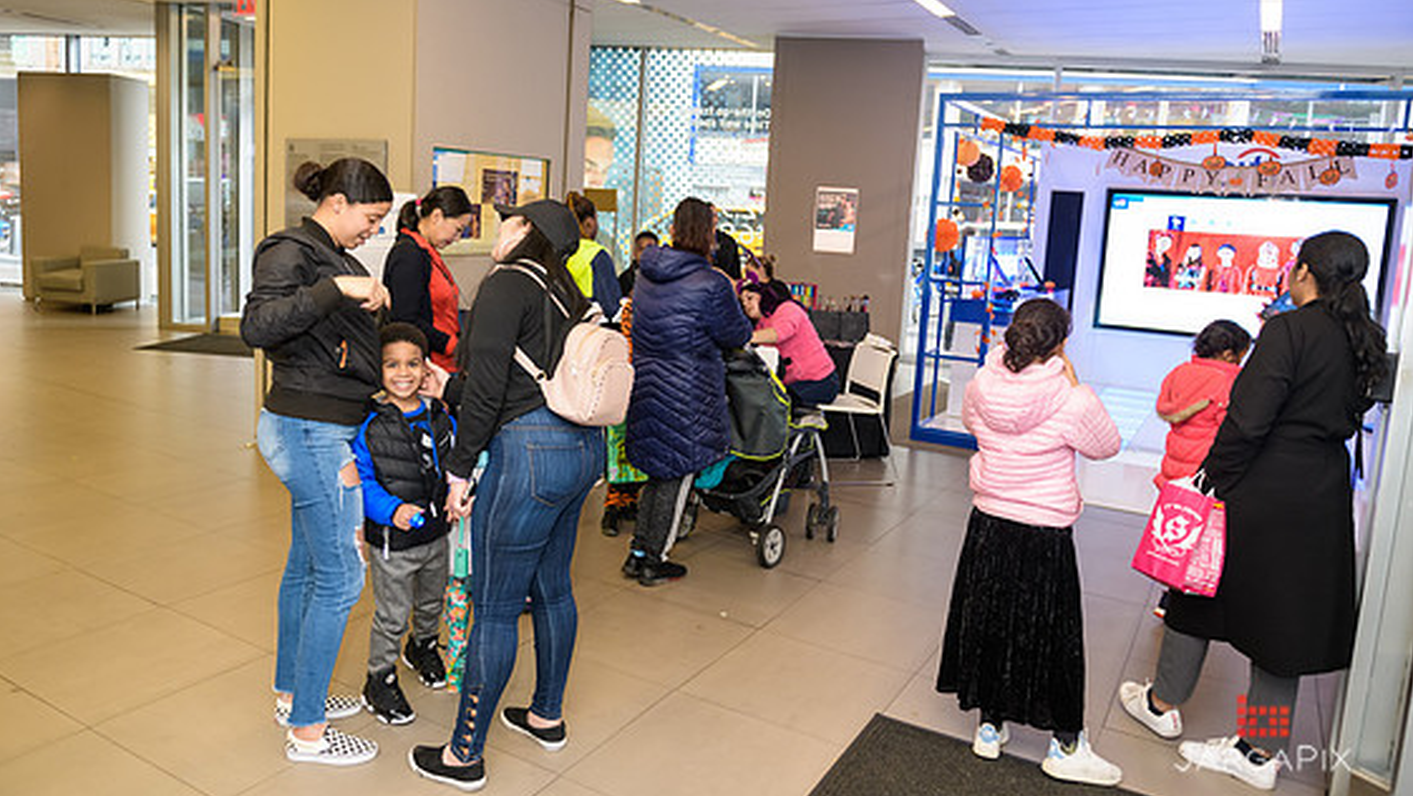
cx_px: 685
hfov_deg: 71.9
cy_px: 339
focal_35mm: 26
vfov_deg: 44.3
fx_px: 974
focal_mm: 24
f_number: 3.2
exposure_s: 1/125
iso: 800
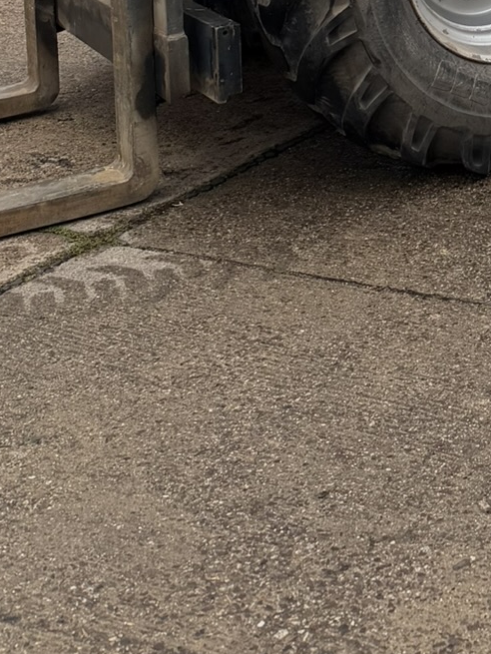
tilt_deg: +0.1
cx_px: 538
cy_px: -326
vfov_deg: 21.7
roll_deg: +1.9
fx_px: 1417
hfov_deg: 18.9
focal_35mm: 75
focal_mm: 6.76
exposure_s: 1/878
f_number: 1.78
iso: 80
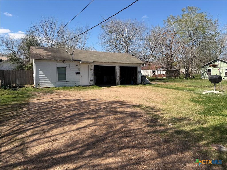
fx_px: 157
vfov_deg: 56.8
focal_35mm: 24
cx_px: 114
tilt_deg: -4.7
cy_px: 85
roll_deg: -0.3
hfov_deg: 71.6
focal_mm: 6.76
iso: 80
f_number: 1.78
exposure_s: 1/3759
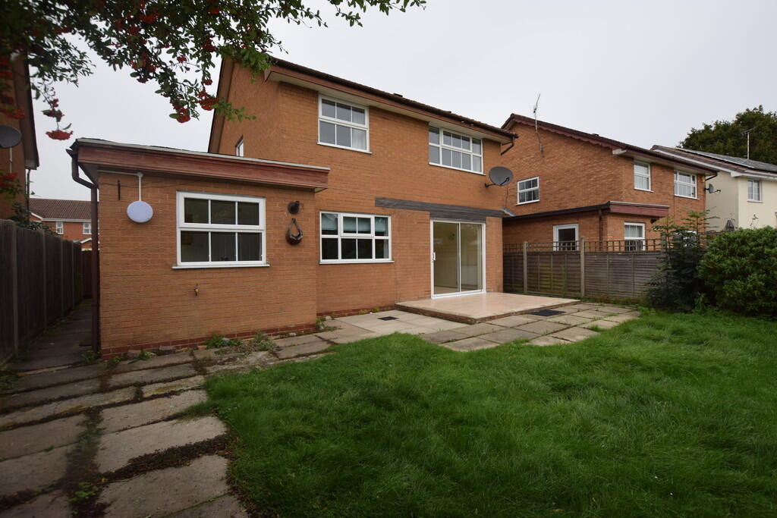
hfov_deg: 100.4
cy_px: 259
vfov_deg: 77.3
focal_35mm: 15
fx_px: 324
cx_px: 388
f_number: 7.1
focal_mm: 10
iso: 100
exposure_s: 1/200
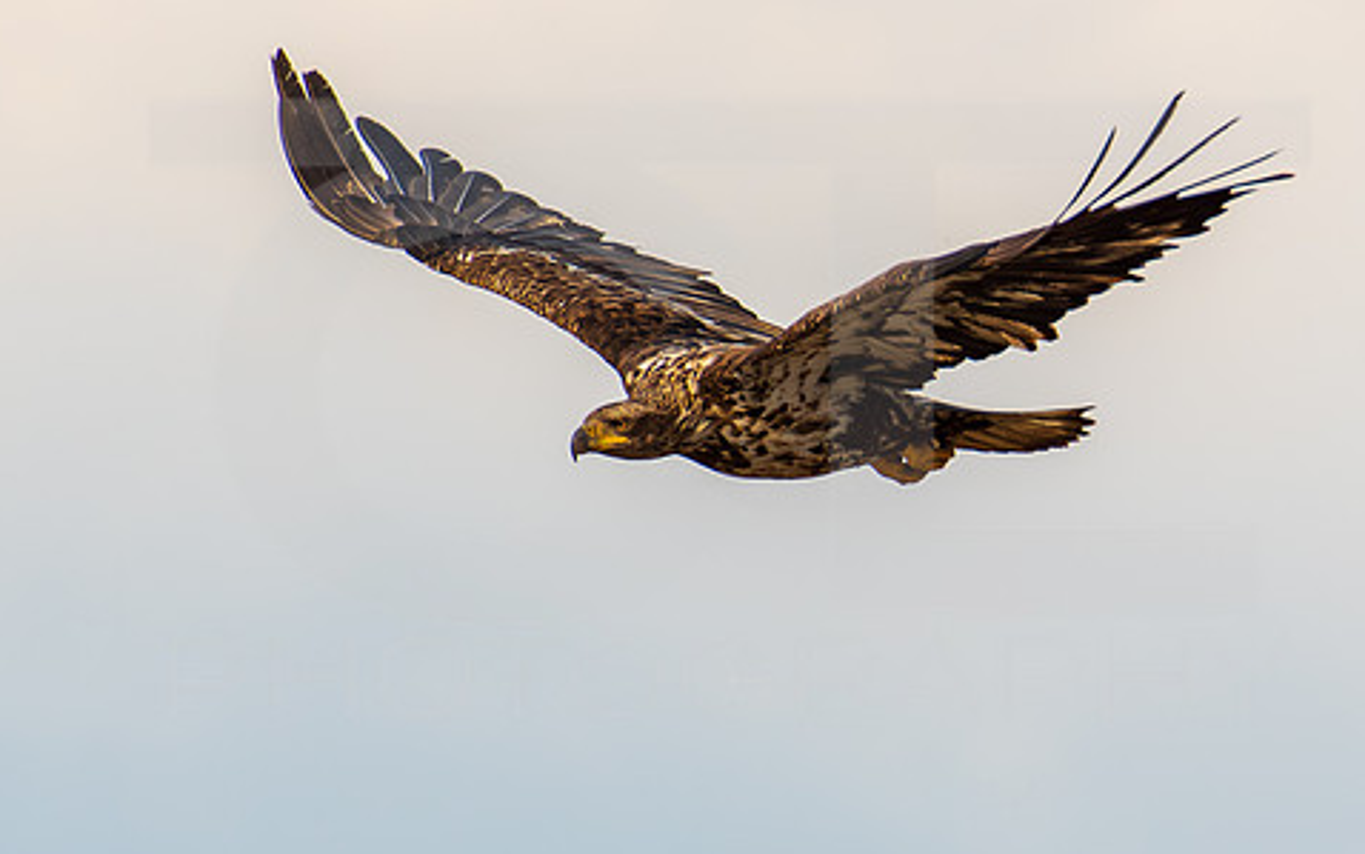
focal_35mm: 1418
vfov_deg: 0.9
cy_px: 519
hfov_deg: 1.5
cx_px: 1027
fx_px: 52763
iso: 1000
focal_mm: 500
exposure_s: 1/2500
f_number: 8
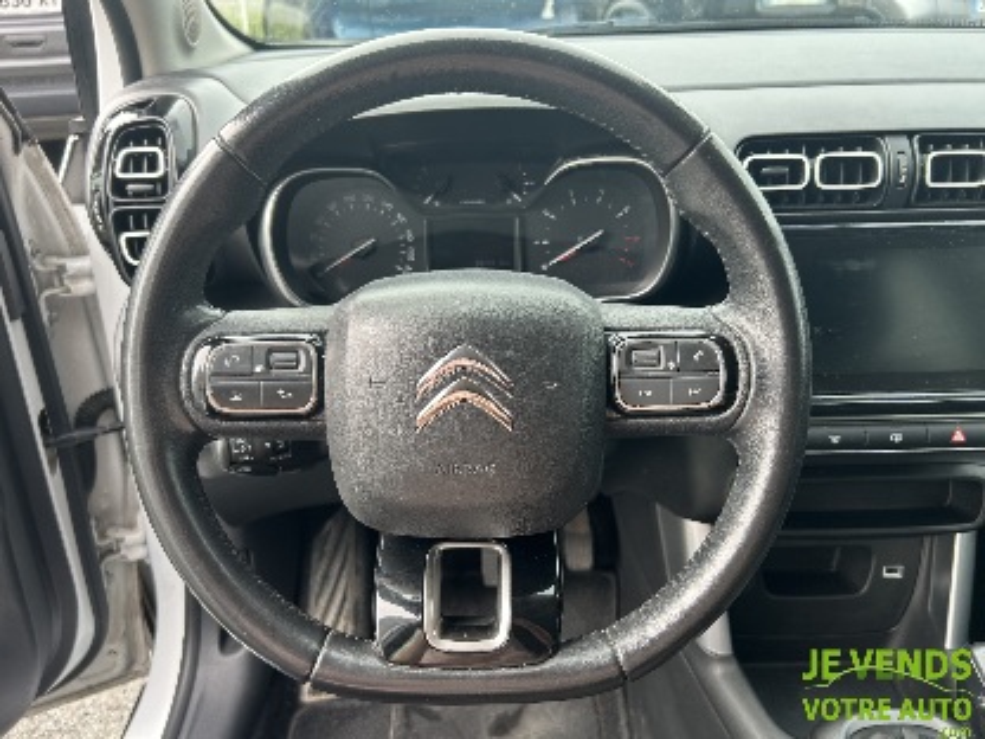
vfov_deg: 53.1
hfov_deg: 67.3
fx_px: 740
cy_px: 370
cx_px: 492
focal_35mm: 26
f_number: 1.5
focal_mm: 5.7
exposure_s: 1/121
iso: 40
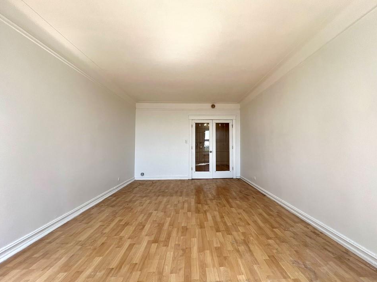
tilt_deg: +2.0
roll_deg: -0.4
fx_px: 152
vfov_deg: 85.7
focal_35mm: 14
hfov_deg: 101.9
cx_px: 200
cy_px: 139
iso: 32
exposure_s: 1/145
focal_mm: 1.57
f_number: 1.8
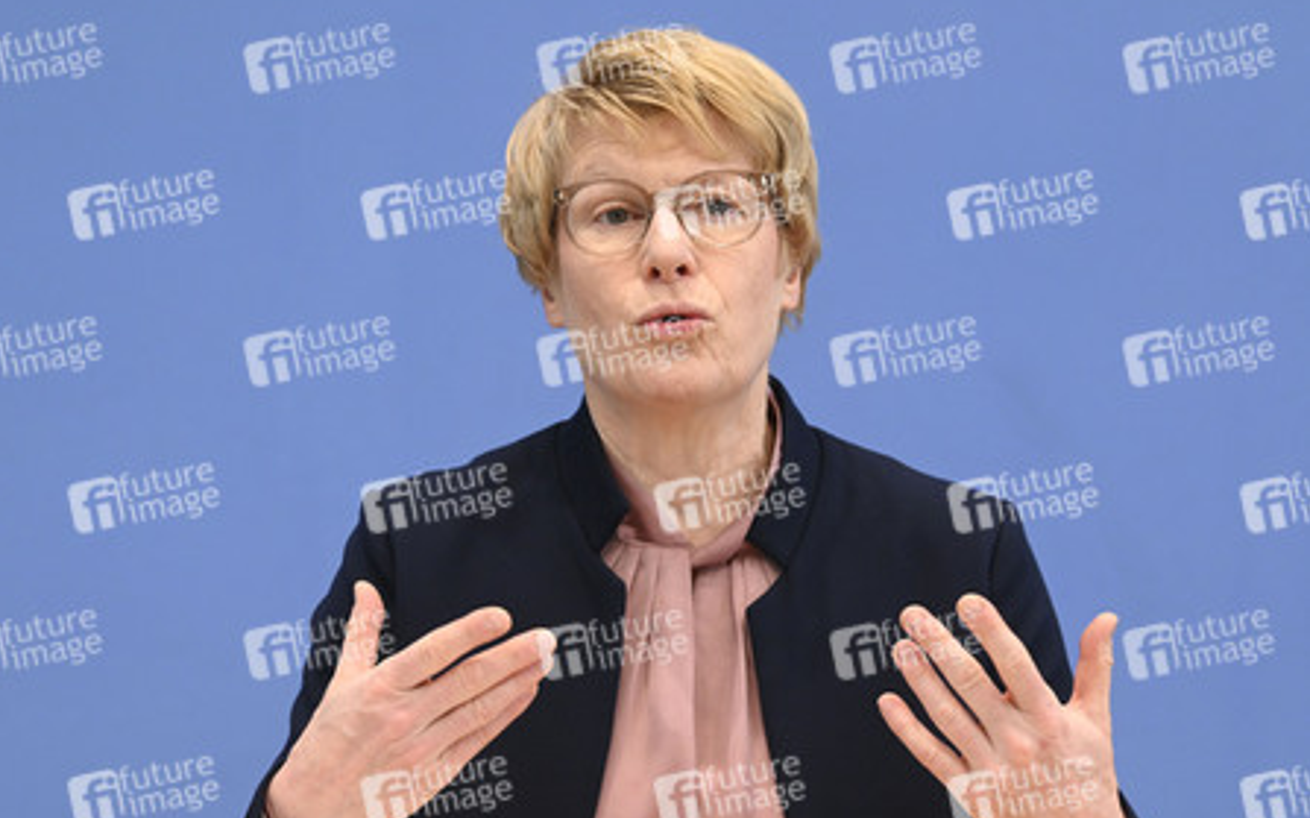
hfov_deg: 19.3
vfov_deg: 12.1
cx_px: 652
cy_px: 425
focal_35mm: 108
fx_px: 3854
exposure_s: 1/640
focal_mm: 105
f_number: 5.6
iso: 4000
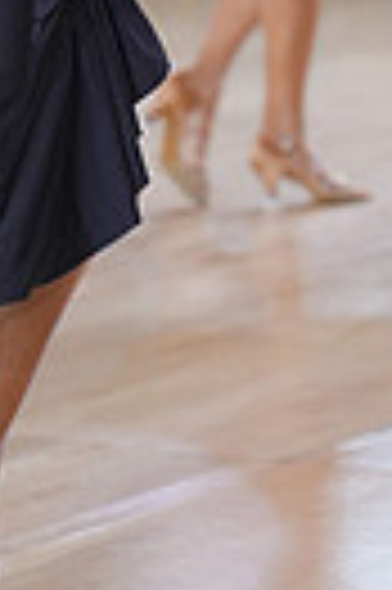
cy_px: -189
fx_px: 5519
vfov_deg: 6.1
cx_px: 191
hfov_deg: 4.1
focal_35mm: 337
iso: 800
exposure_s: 1/500
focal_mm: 76
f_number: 2
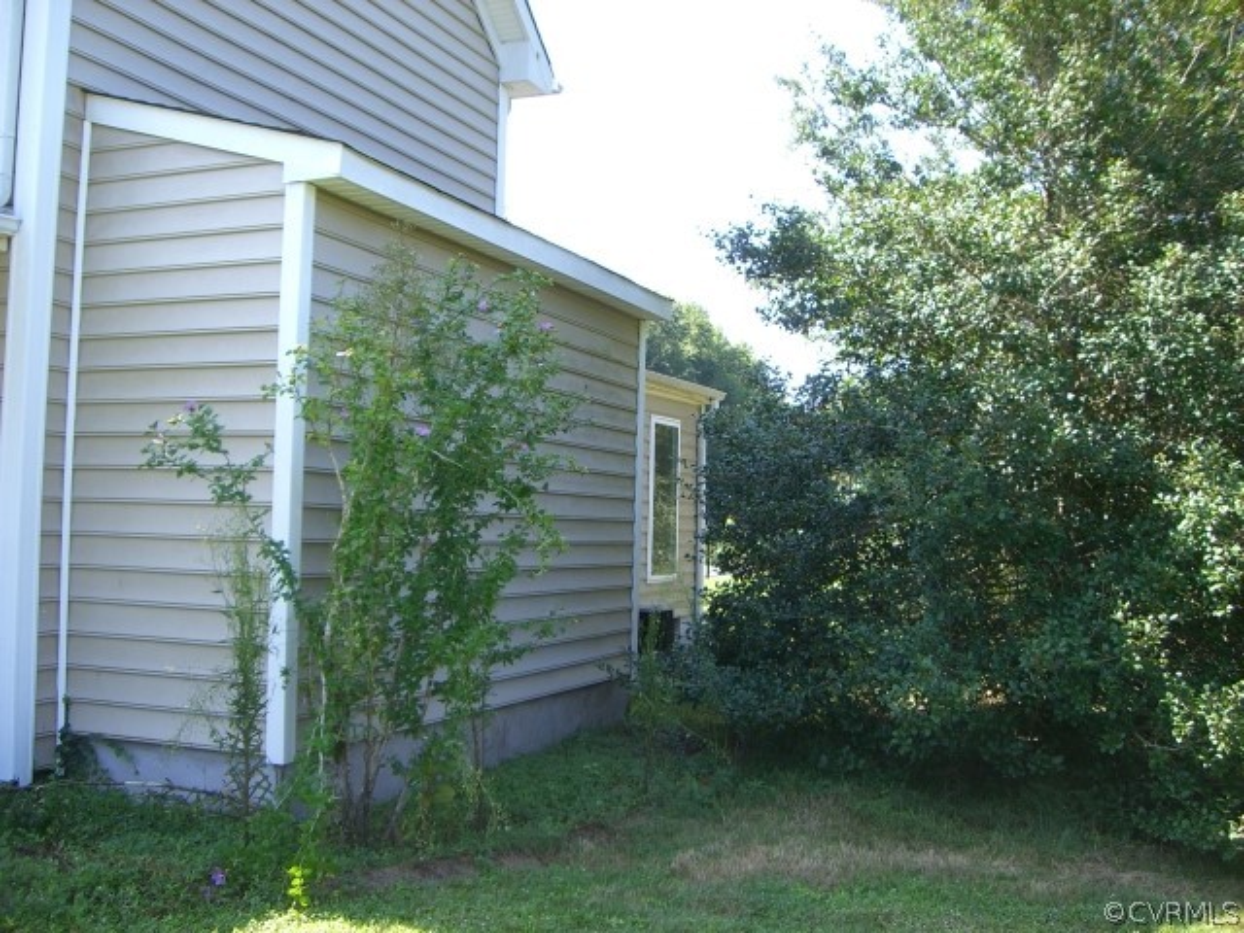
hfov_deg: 49.0
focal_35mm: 38
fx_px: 1366
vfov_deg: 37.7
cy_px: 466
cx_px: 622
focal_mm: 6.2
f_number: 2.7
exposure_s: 1/200
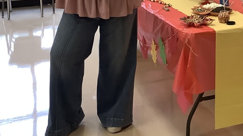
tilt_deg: -10.9
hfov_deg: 30.2
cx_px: 197
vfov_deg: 17.0
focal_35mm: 68
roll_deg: -0.5
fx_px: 438
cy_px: -23
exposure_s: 1/50
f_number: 2.4
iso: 125
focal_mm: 3.3
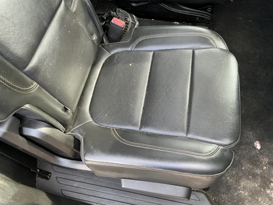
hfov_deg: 63.4
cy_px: 102
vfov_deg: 49.7
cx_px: 136
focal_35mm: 28
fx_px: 221
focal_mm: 3
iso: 64
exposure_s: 1/77
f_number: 1.8
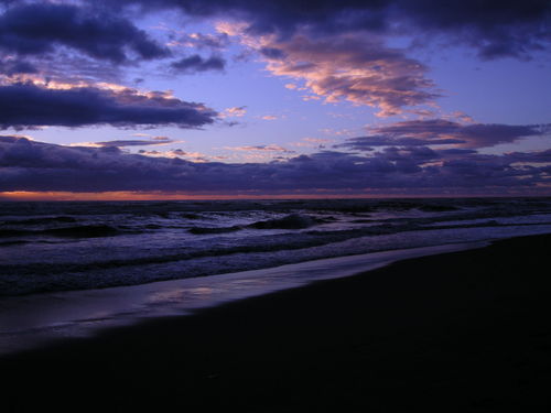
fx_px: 573
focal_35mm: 36
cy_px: 206
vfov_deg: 39.7
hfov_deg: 51.4
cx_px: 276
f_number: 4.8
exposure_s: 1/164
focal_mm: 7.5
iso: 64
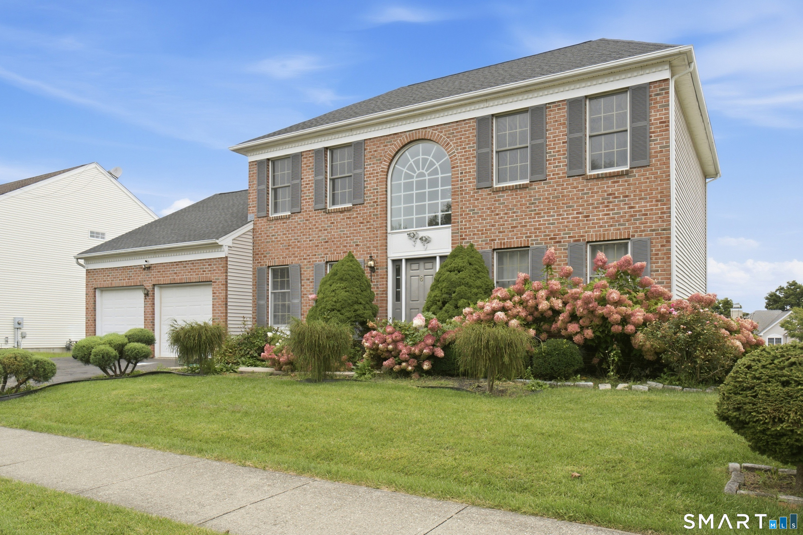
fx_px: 602
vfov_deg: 47.9
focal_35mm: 27
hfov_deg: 67.4
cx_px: 402
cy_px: 268
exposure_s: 1/200
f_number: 5
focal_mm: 18
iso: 100
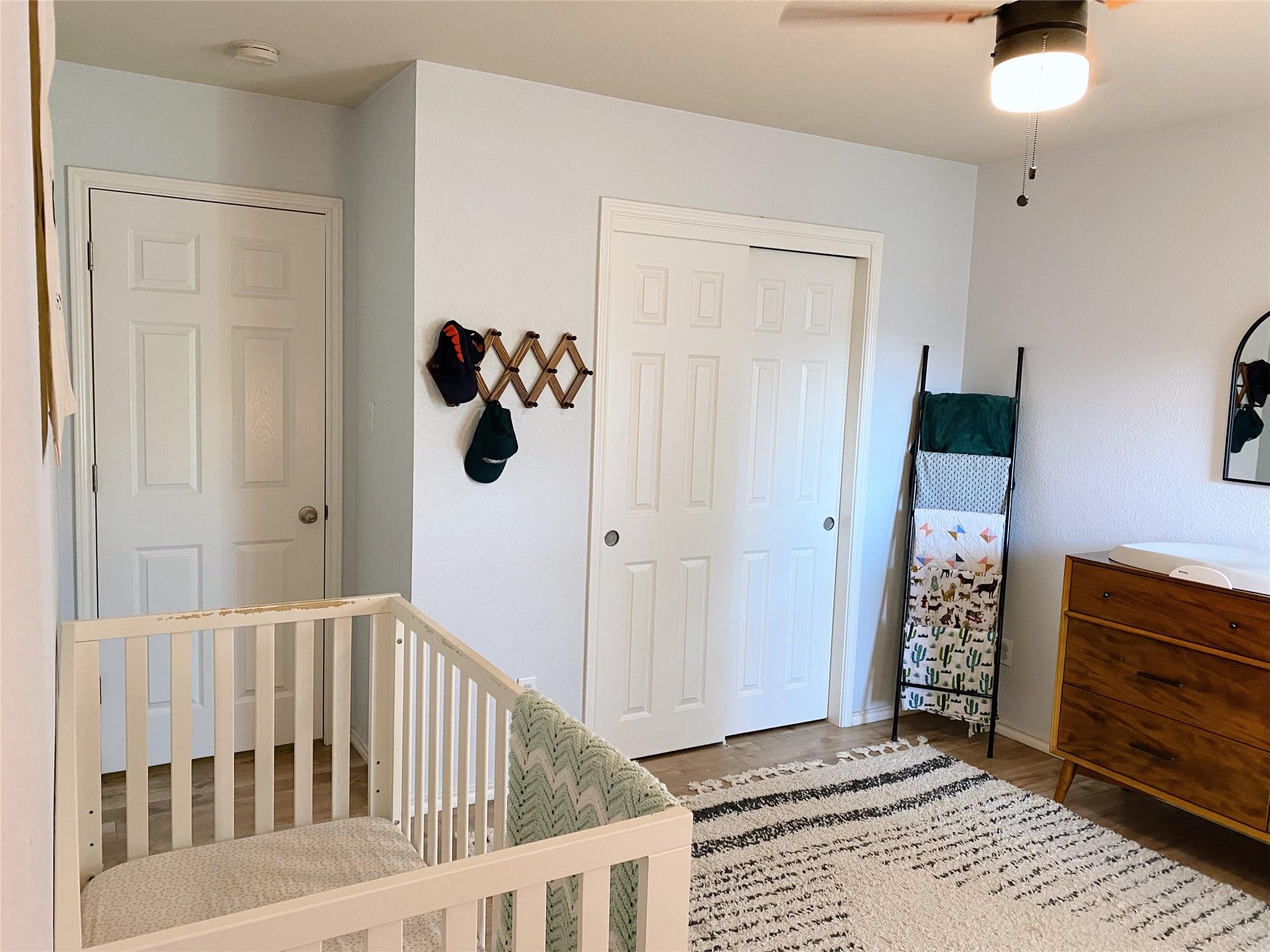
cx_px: 635
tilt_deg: -7.0
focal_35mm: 26
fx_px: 954
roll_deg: -2.5
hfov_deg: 67.3
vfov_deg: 53.1
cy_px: 476
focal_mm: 4.25
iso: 200
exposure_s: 1/60
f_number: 1.8
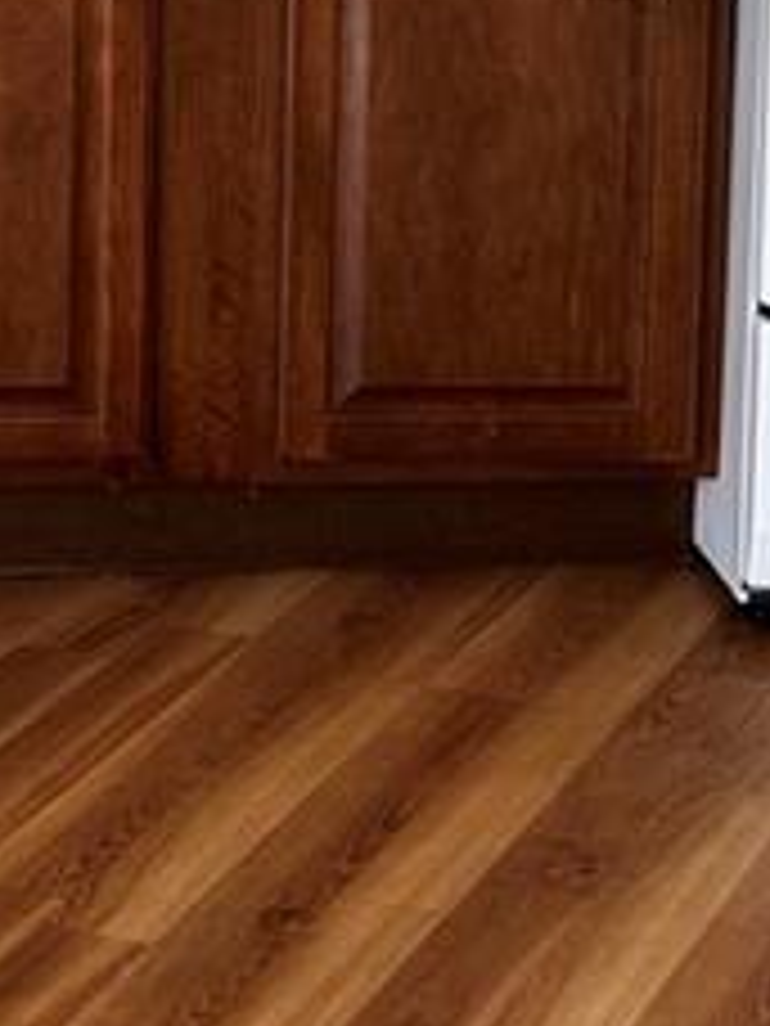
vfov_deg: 14.0
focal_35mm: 137
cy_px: -212
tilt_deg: -8.1
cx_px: 68
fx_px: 4063
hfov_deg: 10.8
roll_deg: -0.1
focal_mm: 5.7
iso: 40
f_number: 1.5
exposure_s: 1/230
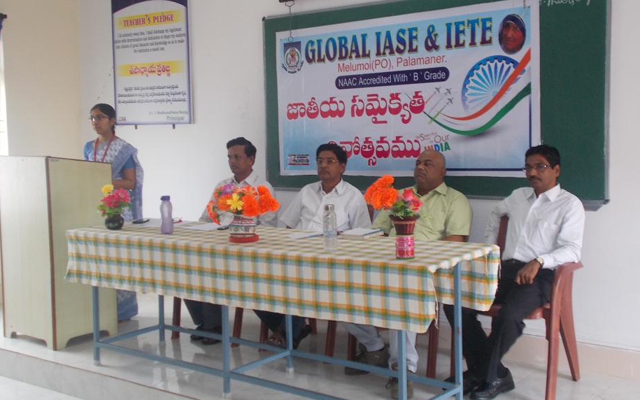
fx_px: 820
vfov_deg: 27.4
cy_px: 175
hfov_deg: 42.6
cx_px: 320
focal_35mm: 47
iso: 200
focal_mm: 7.9
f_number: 4.2
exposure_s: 1/30
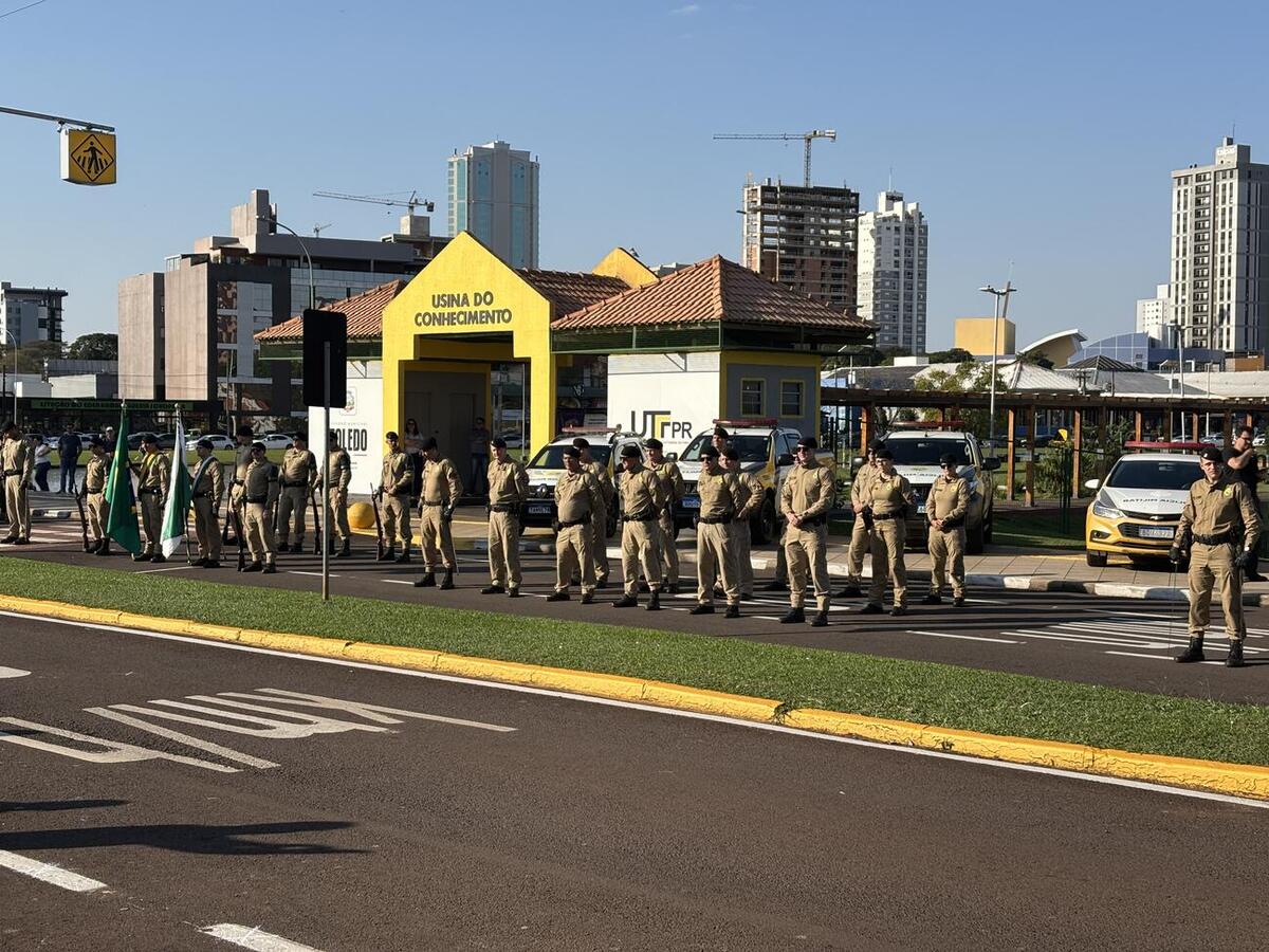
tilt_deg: -1.9
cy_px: 476
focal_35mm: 52
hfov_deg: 36.8
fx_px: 1906
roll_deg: -0.6
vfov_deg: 28.0
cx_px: 634
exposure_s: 1/2151
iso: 40
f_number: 1.6
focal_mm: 5.96
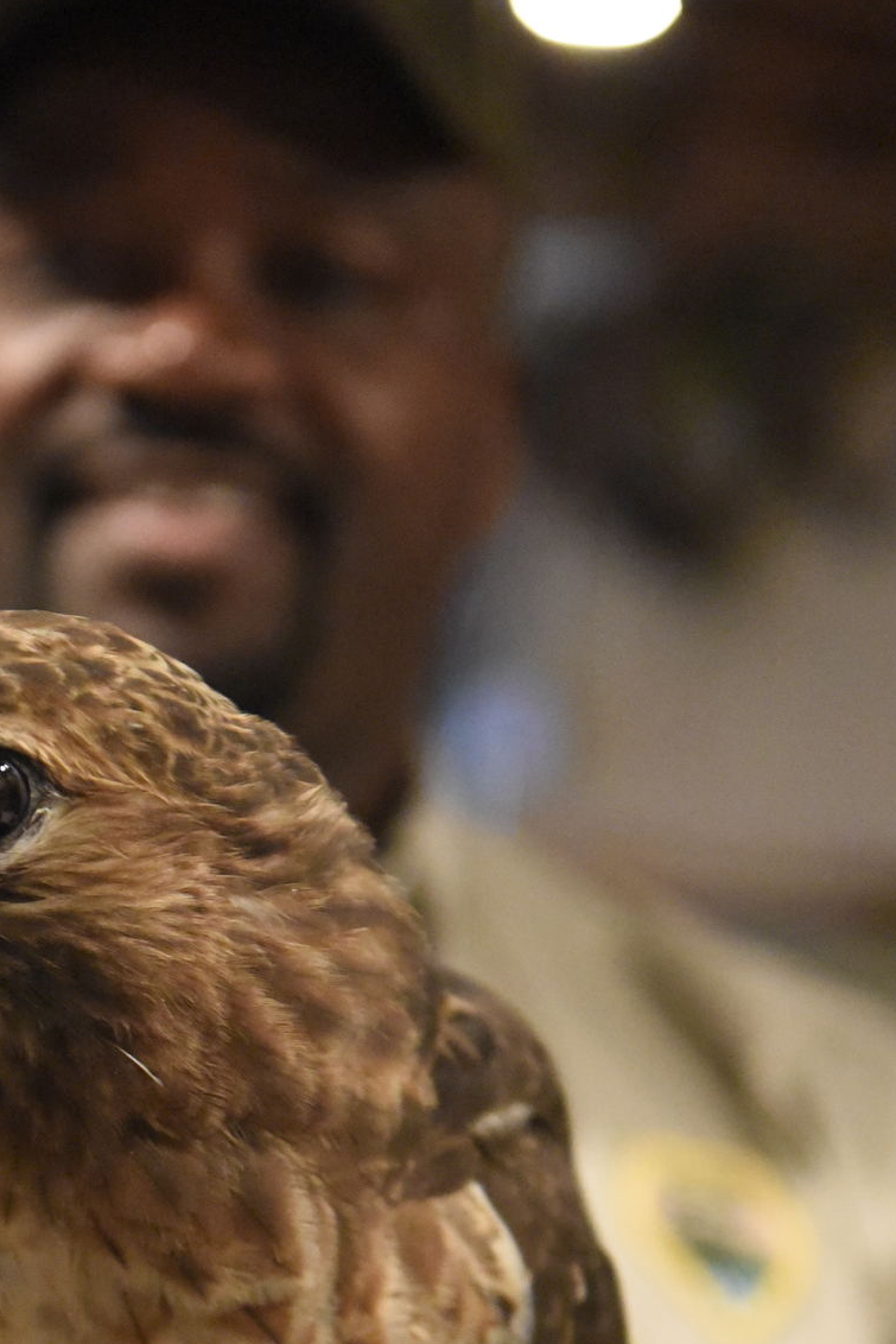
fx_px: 4590
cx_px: 37
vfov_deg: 16.4
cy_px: 1218
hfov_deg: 11.1
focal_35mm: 123
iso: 12800
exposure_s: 1/320
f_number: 3.2
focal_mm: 58
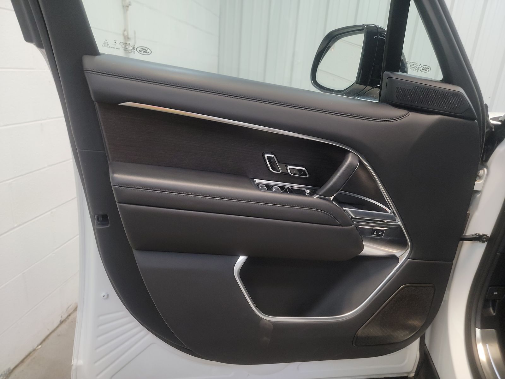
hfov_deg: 71.6
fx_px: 350
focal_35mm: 24
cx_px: 252
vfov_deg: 56.8
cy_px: 190
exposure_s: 1/59
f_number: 1.8
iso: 340
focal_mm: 6.7
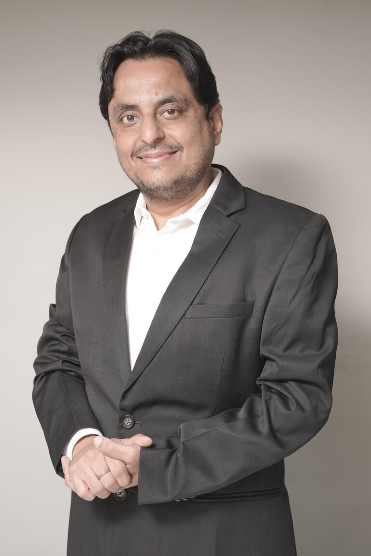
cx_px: 186
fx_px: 804
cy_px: 278
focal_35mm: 52
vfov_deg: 38.2
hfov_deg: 26.0
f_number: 5
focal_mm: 35
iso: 250
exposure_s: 1/160
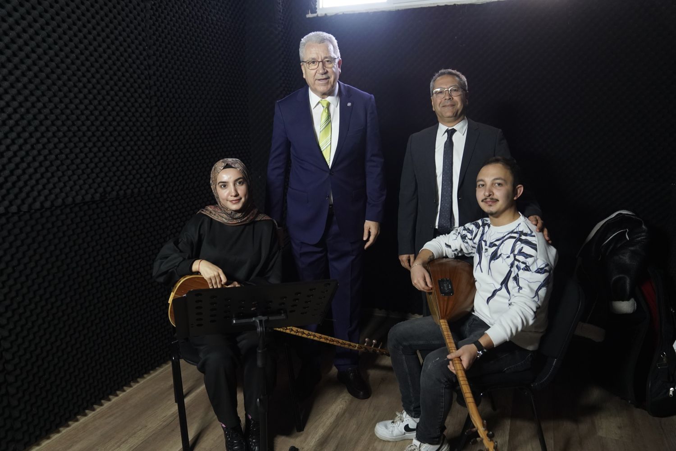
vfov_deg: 49.6
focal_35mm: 26
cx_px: 338
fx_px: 488
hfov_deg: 69.4
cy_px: 226
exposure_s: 1/100
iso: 2500
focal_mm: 26
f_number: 3.2
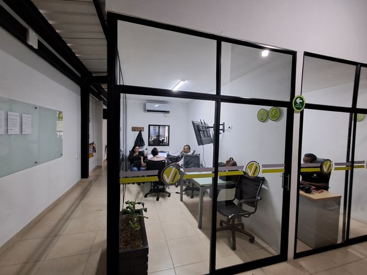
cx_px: 184
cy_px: 138
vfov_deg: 78.1
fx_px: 170
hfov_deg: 94.5
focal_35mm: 16
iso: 250
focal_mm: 1.64
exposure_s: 1/40
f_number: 2.2
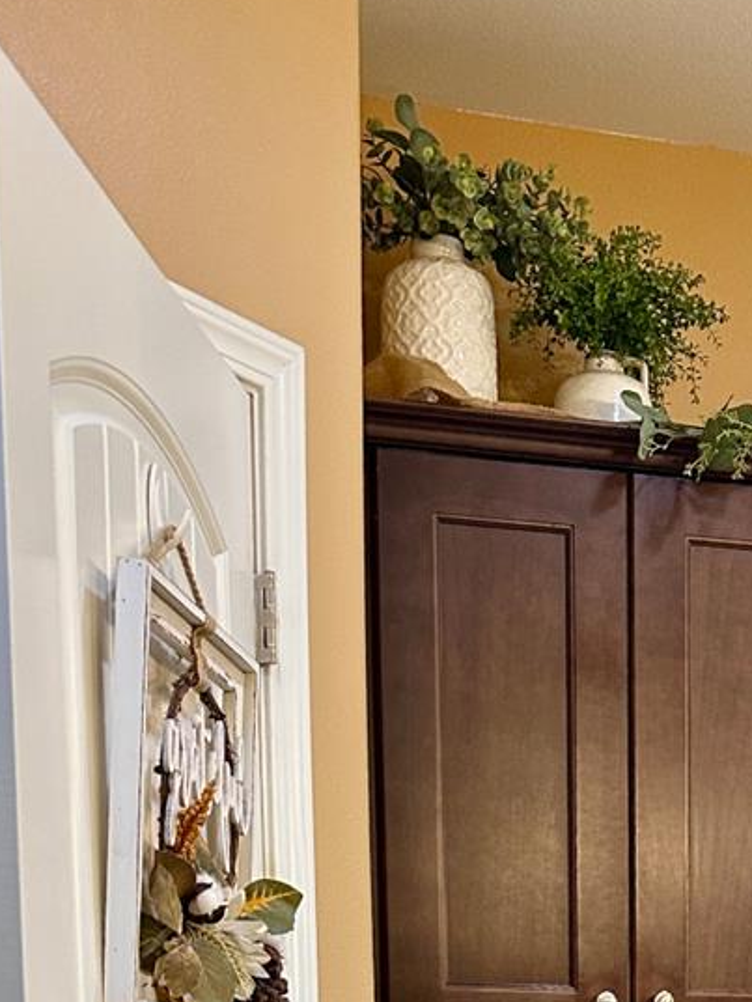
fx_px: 1940
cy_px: 1371
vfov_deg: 24.5
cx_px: 738
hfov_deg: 21.2
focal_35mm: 67
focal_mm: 6.86
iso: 320
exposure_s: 1/60
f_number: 1.78
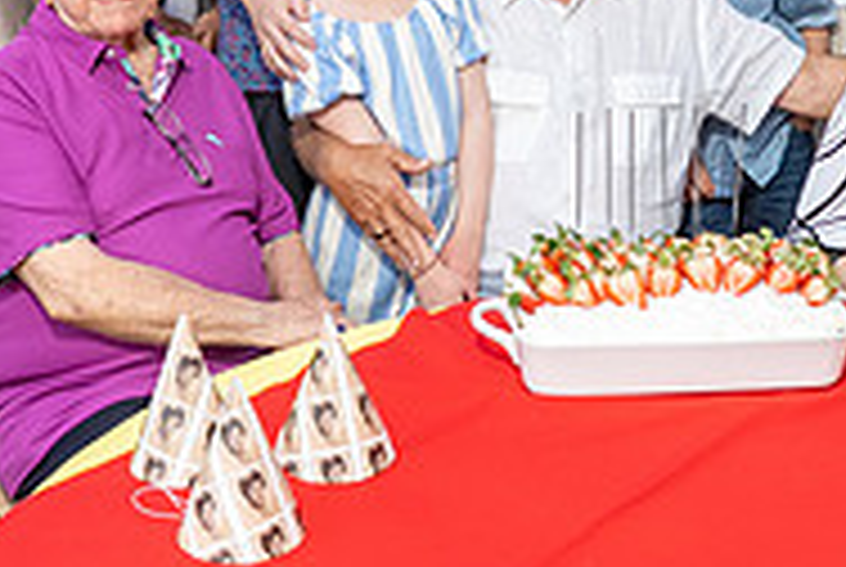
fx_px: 1742
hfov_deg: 27.3
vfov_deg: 18.0
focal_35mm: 74
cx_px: 432
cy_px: -25
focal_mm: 24
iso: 1250
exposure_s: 1/160
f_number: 6.3
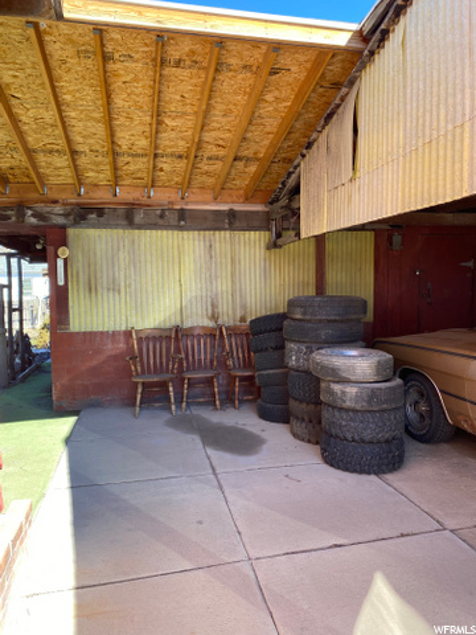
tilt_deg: -2.7
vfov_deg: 67.3
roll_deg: +0.4
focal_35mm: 26
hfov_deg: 53.1
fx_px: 477
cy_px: 318
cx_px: 238
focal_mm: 4.25
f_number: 1.8
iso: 32
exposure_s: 1/206
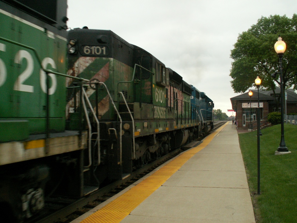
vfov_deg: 40.7
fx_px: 300
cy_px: 112
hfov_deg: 52.6
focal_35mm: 35
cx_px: 148
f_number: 2.8
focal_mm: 5.86
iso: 160
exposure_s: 1/200
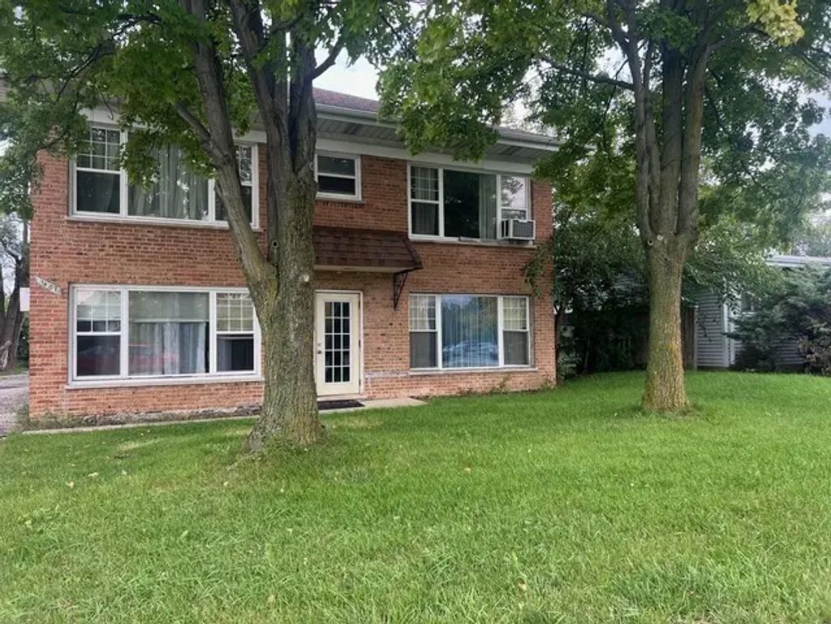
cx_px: 416
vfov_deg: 53.1
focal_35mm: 26
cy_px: 312
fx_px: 624
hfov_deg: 67.3
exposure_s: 1/480
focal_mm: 5.7
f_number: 1.5
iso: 50
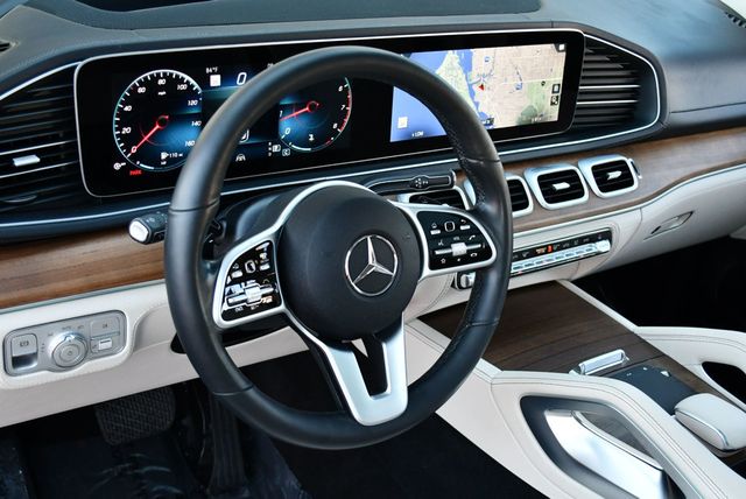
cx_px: 373
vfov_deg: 28.1
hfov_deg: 41.1
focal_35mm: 48
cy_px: 250
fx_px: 996
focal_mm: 24
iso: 800
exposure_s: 1/250
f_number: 4
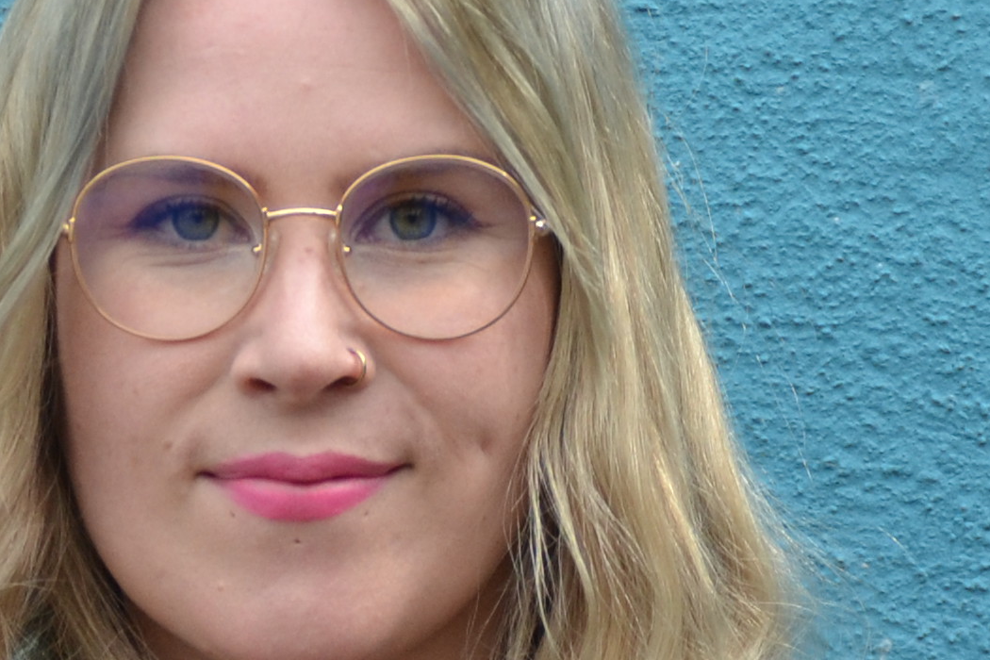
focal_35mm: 362
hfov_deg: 5.7
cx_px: 256
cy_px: 947
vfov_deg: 3.8
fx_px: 9960
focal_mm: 55
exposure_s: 1/1000
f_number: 4.5
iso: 400
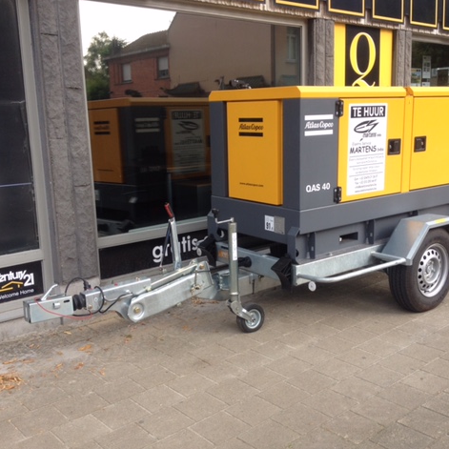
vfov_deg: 40.0
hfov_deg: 40.0
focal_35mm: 42
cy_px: 227
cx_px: 243
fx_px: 616
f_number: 2.4
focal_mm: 4.28
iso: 50
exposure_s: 1/334
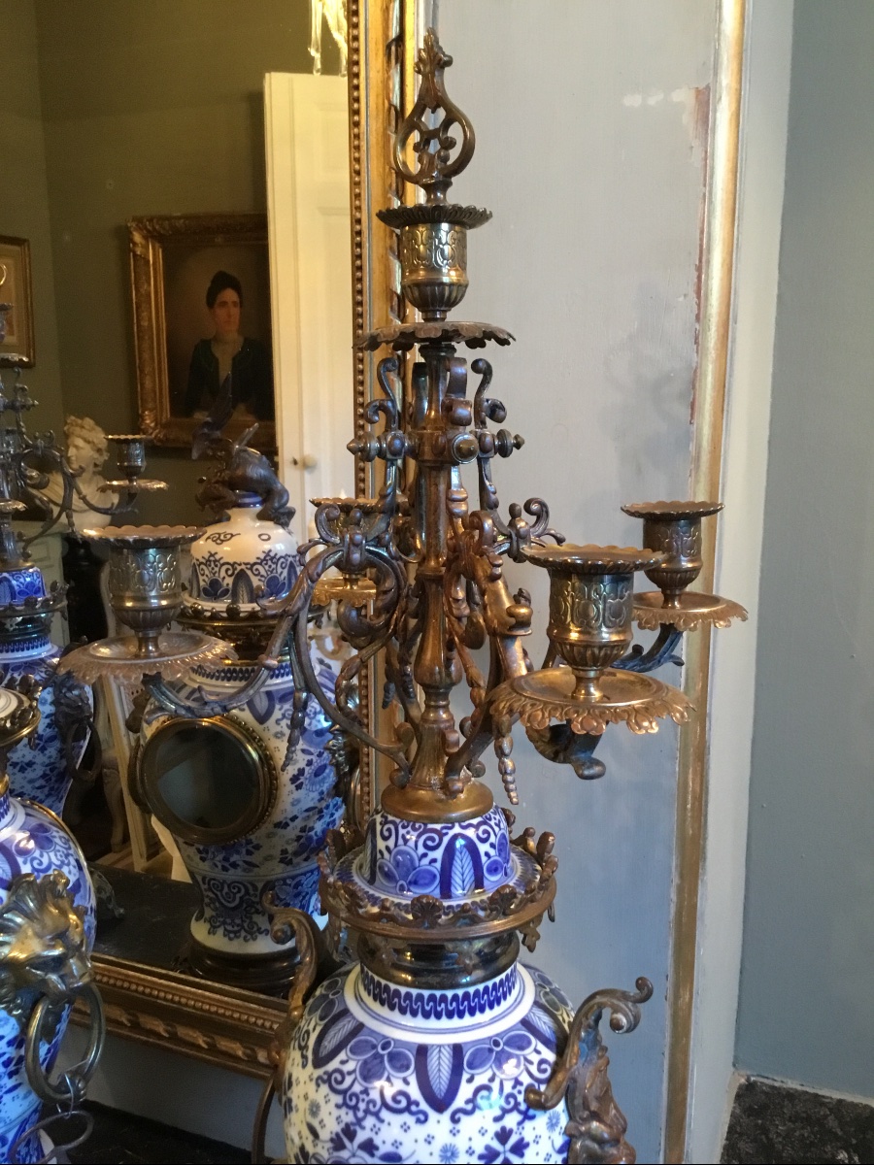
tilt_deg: -10.3
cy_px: 582
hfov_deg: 45.4
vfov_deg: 58.4
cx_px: 437
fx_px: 1044
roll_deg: +1.1
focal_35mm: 31
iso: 200
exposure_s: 1/20
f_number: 2.4
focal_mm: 3.3
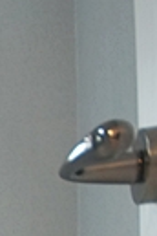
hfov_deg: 7.3
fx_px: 608
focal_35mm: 93
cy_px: 386
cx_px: -537
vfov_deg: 18.5
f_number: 4
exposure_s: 1/100
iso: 800
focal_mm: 10
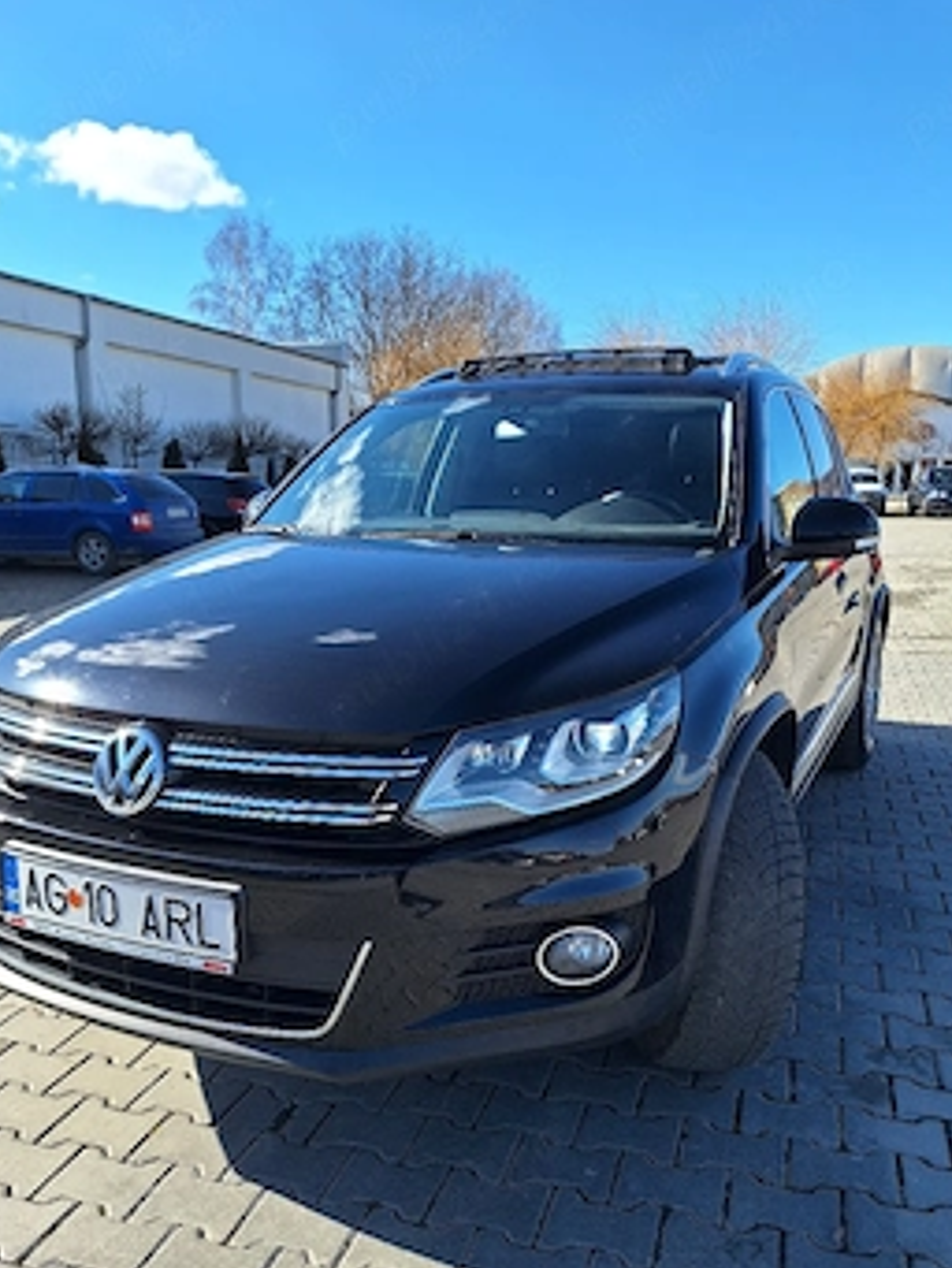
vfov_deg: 65.2
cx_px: 517
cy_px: 680
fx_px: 989
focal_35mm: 27
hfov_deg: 51.3
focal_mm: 5.54
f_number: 1.8
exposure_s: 1/2000
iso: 40
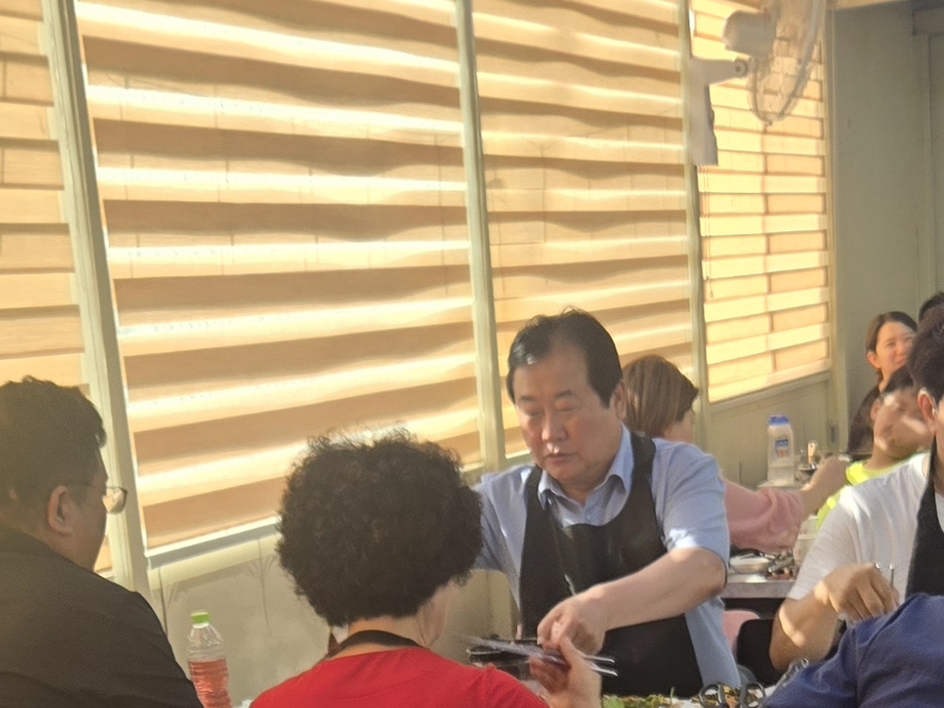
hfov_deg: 24.1
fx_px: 2209
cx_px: 520
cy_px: 1106
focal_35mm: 81
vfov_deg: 16.4
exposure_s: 1/120
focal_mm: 5.4
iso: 40
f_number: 1.8
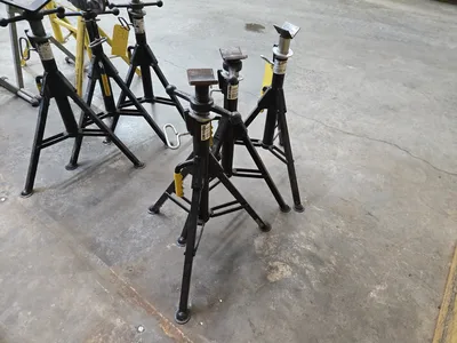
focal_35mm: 23
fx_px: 304
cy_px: 172
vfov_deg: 58.9
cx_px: 228
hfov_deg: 73.9
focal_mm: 5.4
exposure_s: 1/120
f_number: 1.8
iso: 640
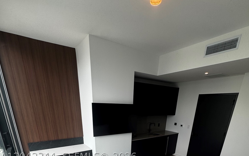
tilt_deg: -21.1
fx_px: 136
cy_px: 157
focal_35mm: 20
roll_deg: -0.7
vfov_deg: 48.8
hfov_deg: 85.1
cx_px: 124
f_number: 2.2
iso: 40
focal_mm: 2.22
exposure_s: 1/188
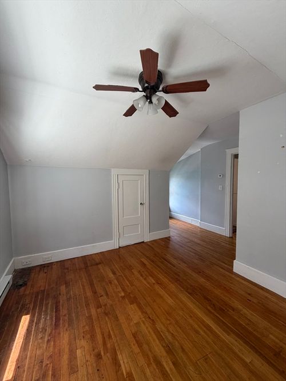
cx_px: 143
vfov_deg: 102.1
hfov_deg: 85.7
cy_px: 190
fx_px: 154
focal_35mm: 14
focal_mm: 2.22
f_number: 2.2
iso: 160
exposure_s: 1/121
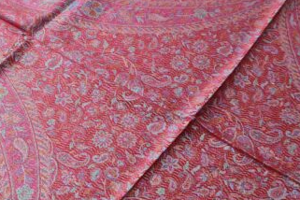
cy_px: 124
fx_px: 492
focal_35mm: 59
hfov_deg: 32.1
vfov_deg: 22.9
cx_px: 22
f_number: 1.8
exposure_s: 1/60
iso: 200
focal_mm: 5.4
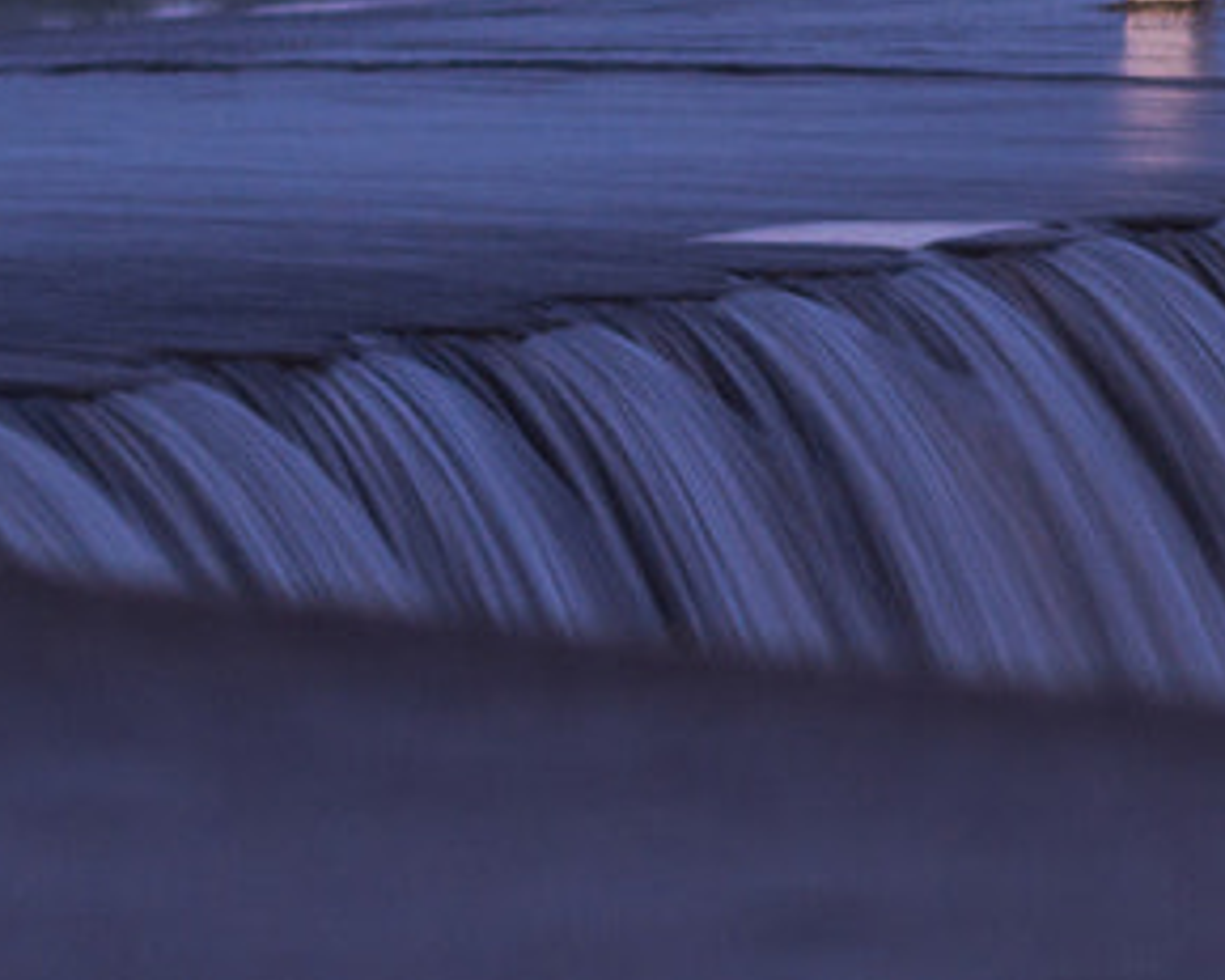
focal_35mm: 390
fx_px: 14135
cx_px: 2653
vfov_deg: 4.0
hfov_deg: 4.9
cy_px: 626
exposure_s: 1/4
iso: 100
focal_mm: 50
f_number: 3.5
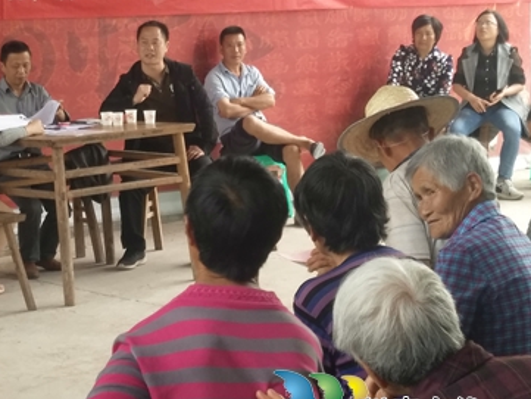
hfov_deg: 50.3
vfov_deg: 39.7
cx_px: 169
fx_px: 552
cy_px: 194
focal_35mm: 36
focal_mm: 3.88
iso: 80
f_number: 2
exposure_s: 1/100
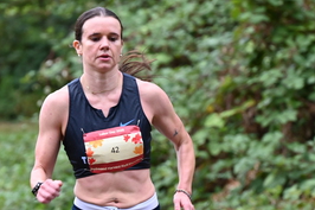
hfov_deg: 5.0
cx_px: 129
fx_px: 3620
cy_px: 91
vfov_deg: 3.3
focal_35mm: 414
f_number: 6.3
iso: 2000
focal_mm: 200
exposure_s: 1/250
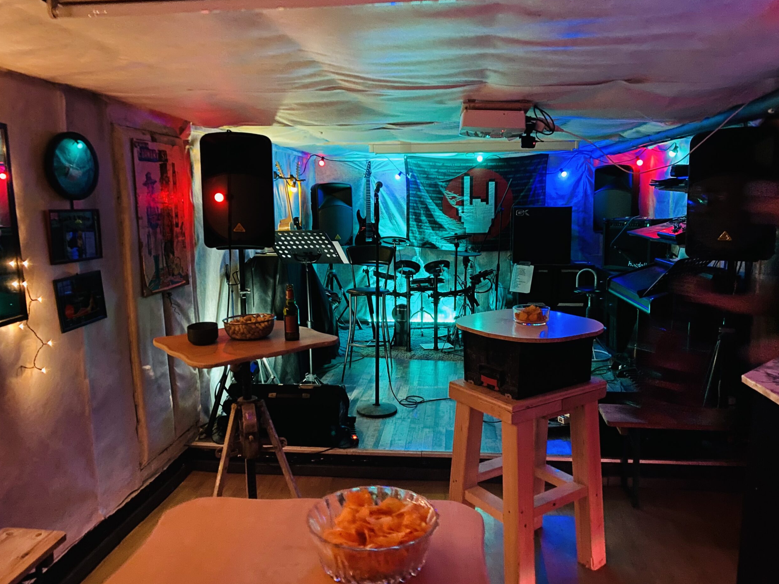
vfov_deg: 51.4
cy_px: 294
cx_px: 398
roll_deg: +0.0
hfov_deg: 65.3
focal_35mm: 27
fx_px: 608
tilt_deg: -7.8
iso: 500
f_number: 1.8
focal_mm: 4.25
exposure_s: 1/8
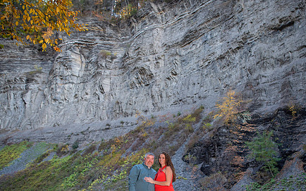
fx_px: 283
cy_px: 125
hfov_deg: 56.6
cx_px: 168
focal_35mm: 34
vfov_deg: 36.9
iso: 250
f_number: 2.8
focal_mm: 24
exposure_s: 1/125
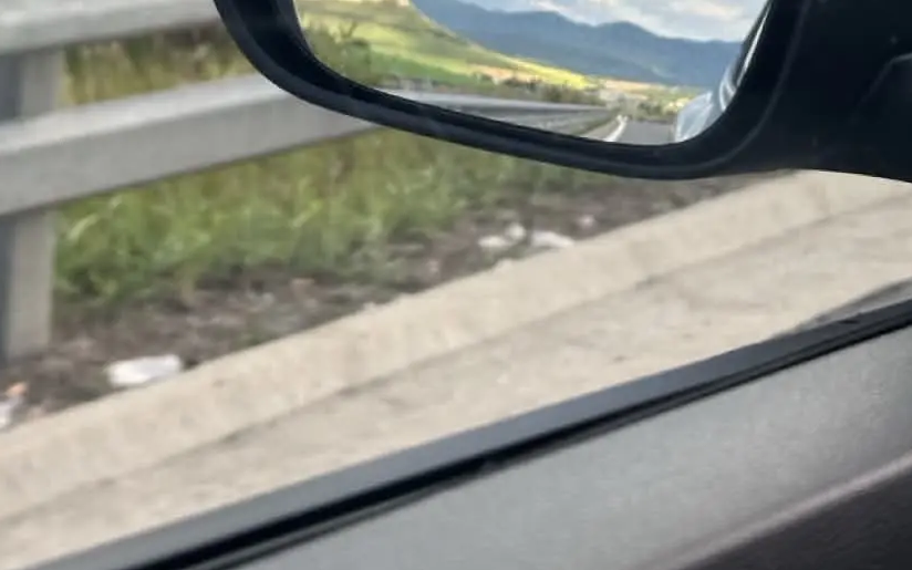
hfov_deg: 26.1
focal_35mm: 79
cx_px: 491
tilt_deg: -7.2
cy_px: -35
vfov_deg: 16.1
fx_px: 1964
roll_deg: -1.1
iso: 64
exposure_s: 1/604
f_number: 1.8
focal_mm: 6.9
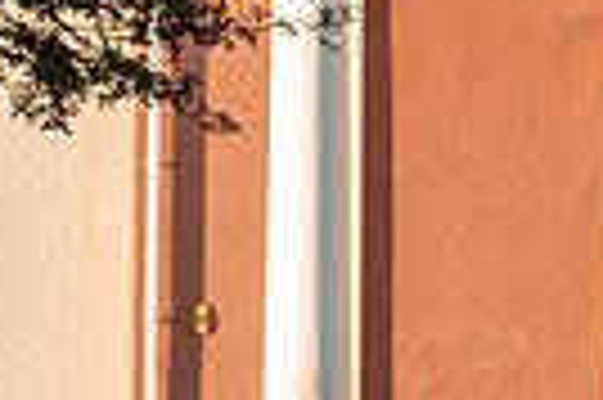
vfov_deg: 1.5
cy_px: 1036
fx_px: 14856
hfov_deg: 2.3
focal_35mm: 888
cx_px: 875
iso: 400
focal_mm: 135
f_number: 4
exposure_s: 1/640
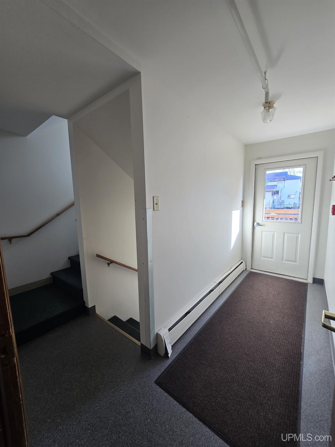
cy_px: 224
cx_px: 168
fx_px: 168
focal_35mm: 13
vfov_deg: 106.2
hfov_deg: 89.9
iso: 64
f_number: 2.2
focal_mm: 2.2
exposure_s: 1/60
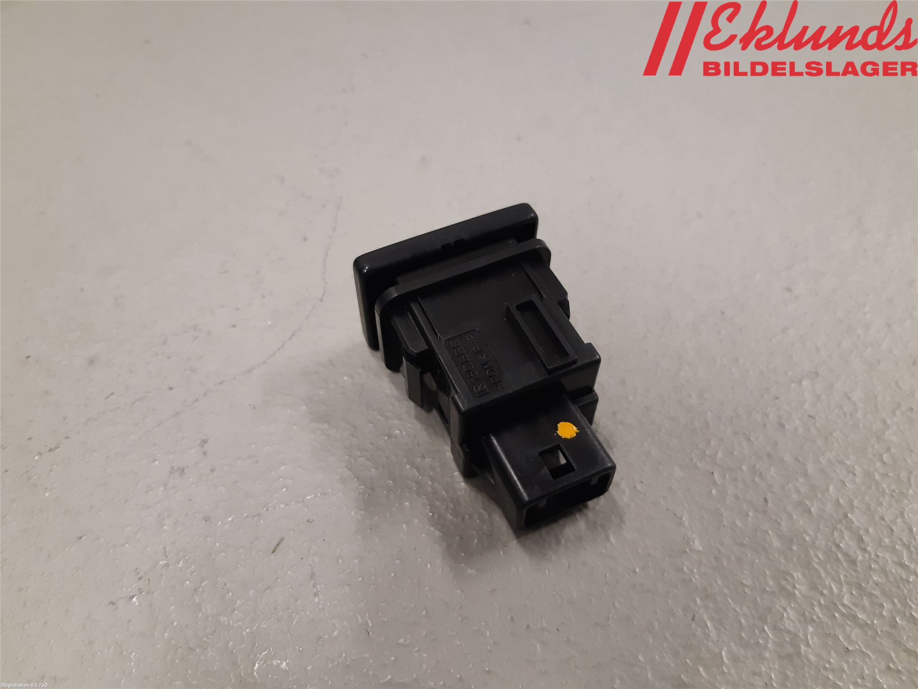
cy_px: 344
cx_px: 459
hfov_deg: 67.3
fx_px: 690
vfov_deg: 53.1
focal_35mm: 26
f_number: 1.7
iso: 160
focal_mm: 3.93
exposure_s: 1/50
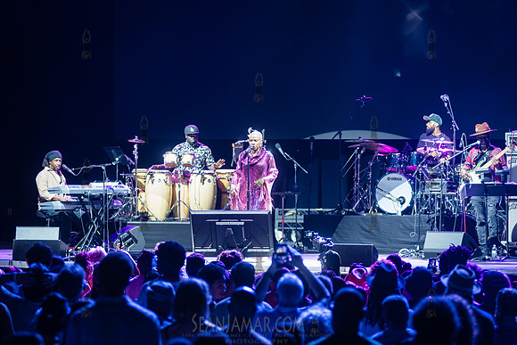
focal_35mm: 148
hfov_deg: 13.9
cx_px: 251
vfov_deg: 9.3
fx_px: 2122
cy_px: 179
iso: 4000
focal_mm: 125
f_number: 2.8
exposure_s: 1/400
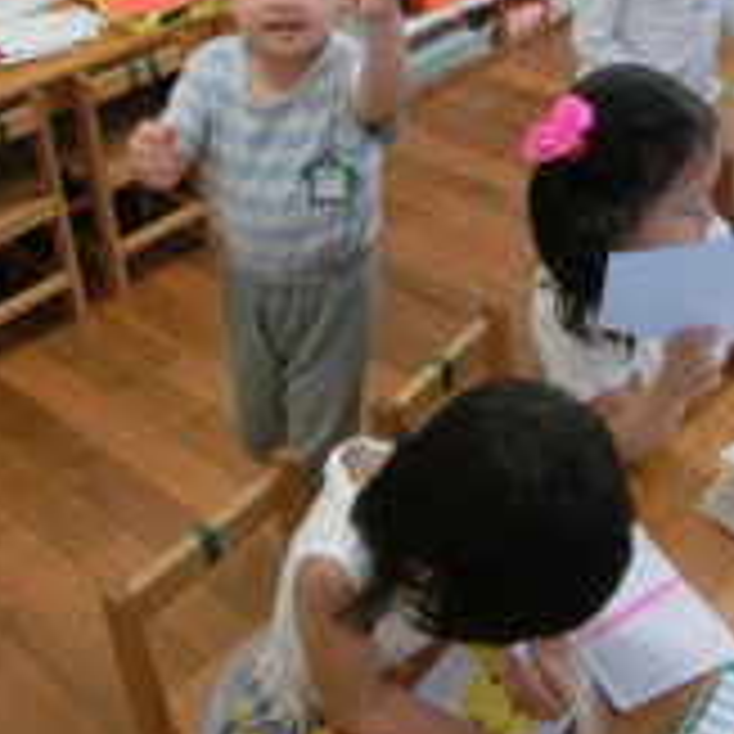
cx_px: 504
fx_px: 1247
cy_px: 171
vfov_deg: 32.1
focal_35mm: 52
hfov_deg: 32.4
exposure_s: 1/125
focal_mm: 4.24
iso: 400
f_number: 3
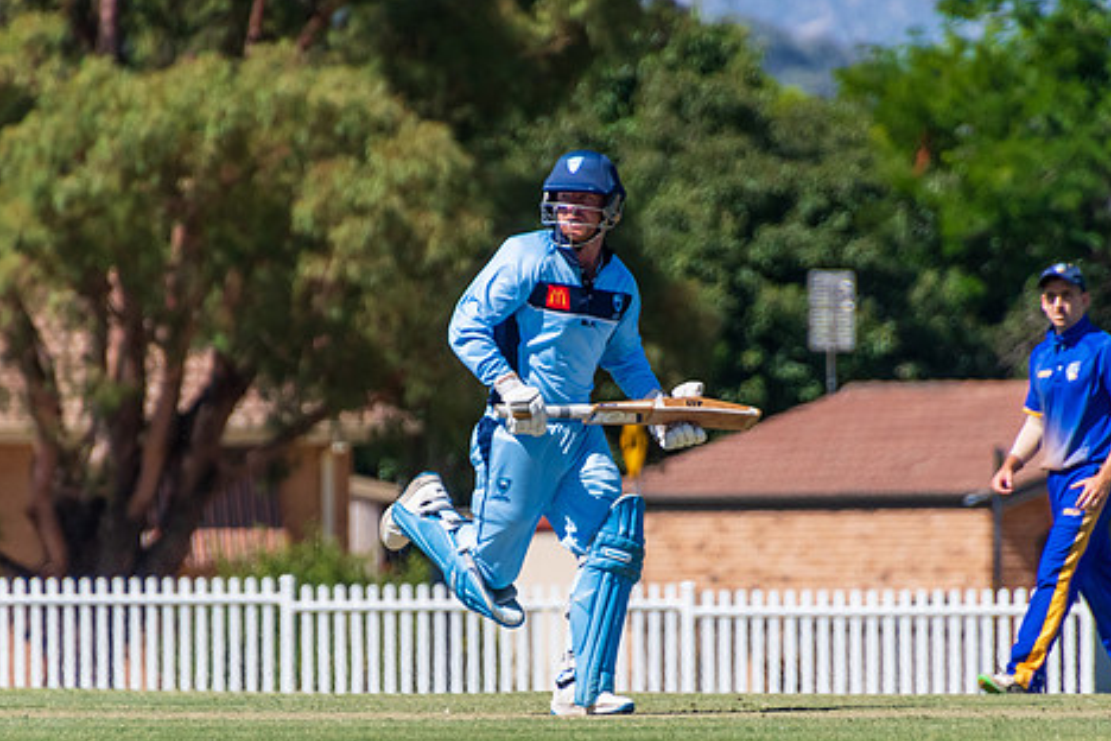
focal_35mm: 911
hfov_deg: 2.3
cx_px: 547
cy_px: 439
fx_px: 28112
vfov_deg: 1.5
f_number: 6.3
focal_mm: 400
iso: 400
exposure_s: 1/3200
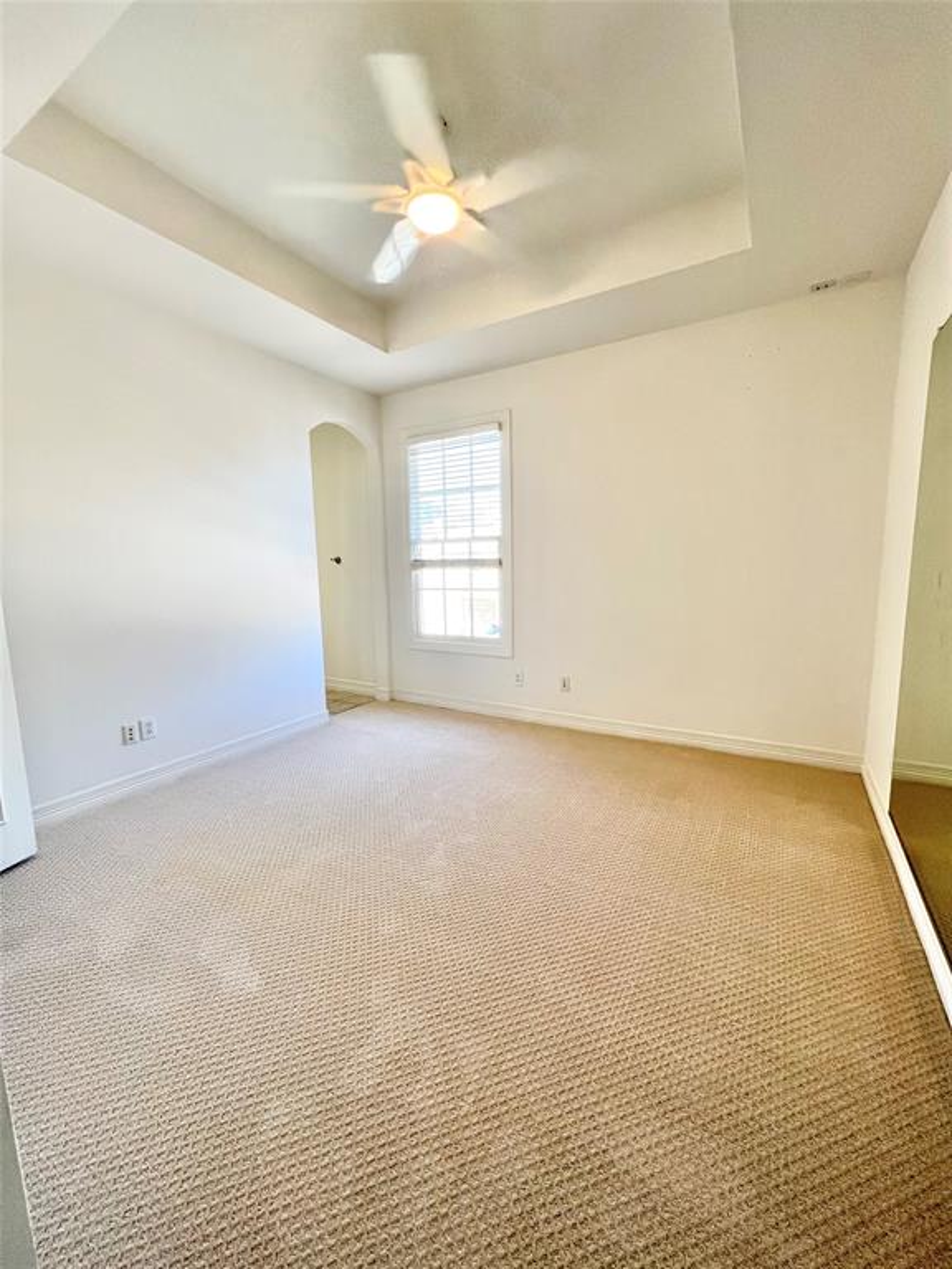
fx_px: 477
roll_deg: +1.8
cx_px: 476
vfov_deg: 106.2
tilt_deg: -8.0
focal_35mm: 13
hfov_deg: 89.9
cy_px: 634
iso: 160
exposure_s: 1/120
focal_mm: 1.57
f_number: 1.8
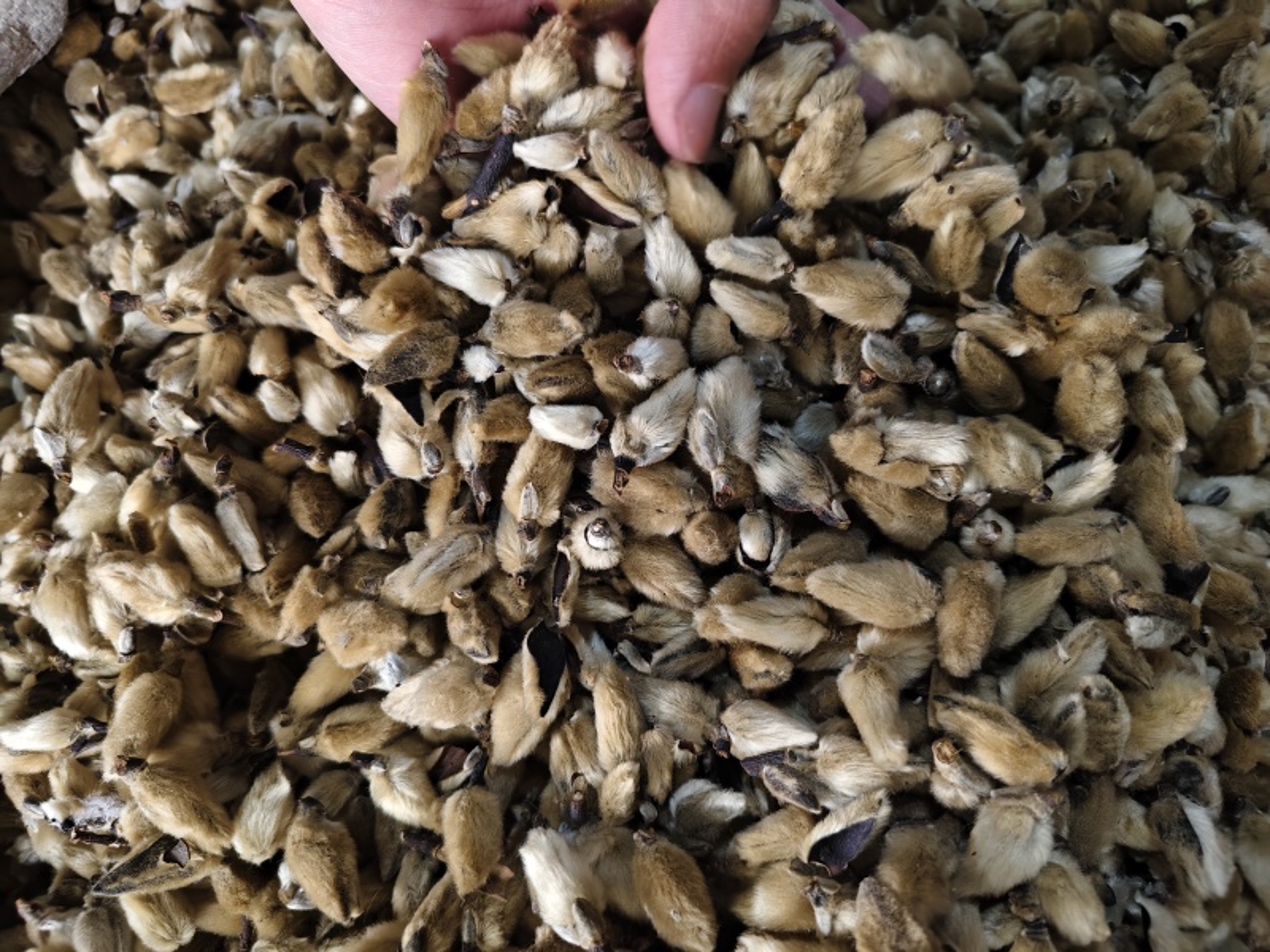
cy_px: 476
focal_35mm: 23
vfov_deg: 58.9
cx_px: 635
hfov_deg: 73.9
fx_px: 844
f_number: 1.88
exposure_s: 1/100
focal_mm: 5.56
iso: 1050
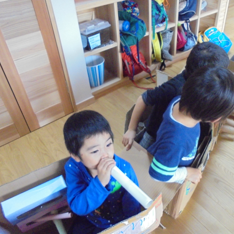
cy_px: 117
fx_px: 237
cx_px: 141
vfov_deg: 52.5
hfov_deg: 52.2
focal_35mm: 31
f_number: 3.5
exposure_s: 1/30
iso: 800
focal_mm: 4.6
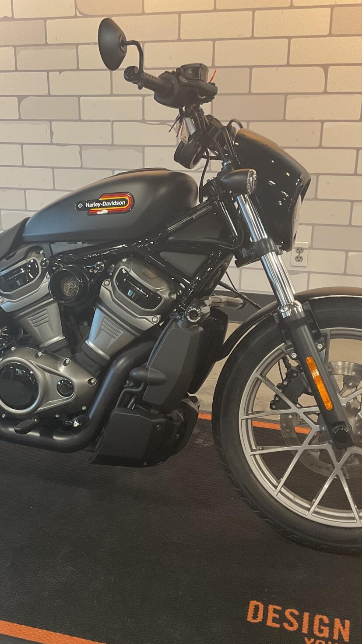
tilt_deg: -21.9
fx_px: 734
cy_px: 320
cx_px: 98
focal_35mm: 43
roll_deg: +3.4
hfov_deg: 27.4
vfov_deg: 47.4
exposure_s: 1/50
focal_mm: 3
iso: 64
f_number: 1.8
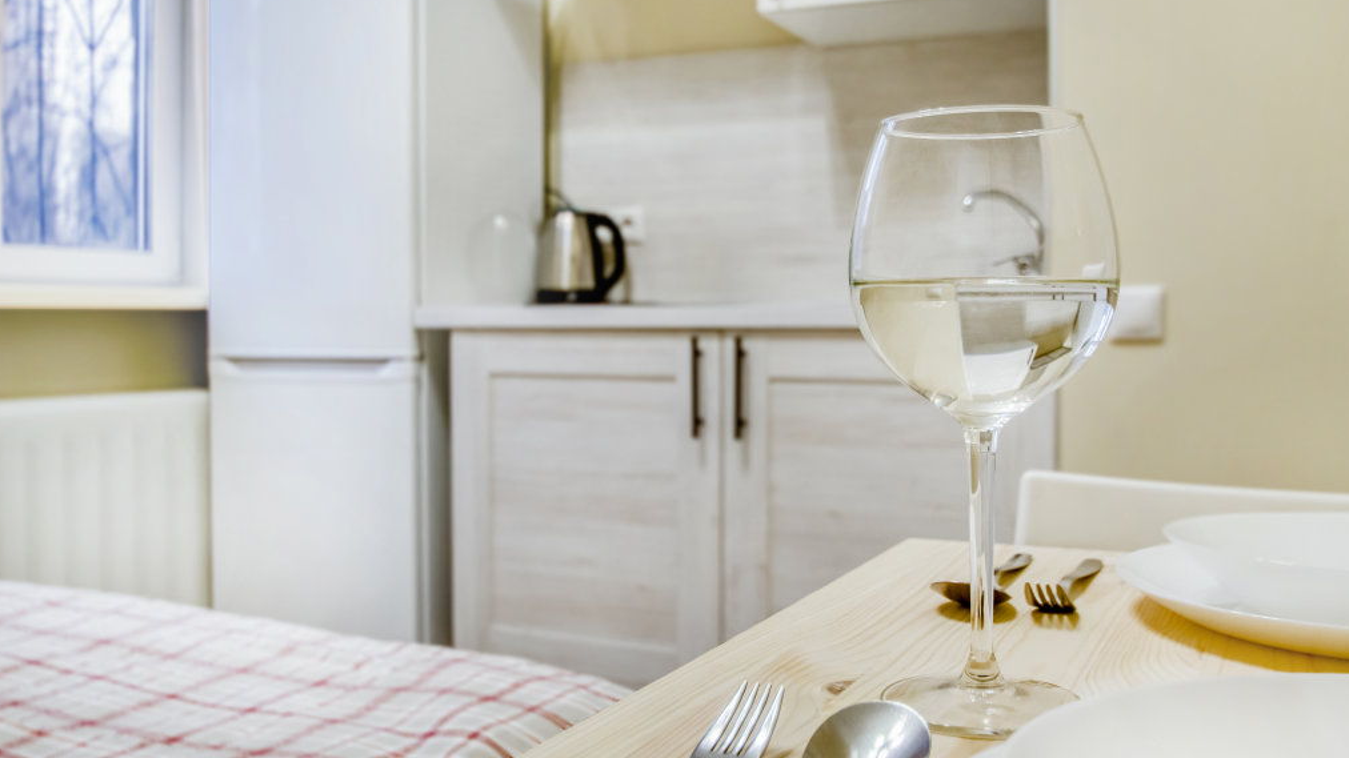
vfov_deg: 33.6
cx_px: 673
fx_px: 1252
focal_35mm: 35
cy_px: 318
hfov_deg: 56.6
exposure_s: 1/100
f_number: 4.5
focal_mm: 22
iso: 400
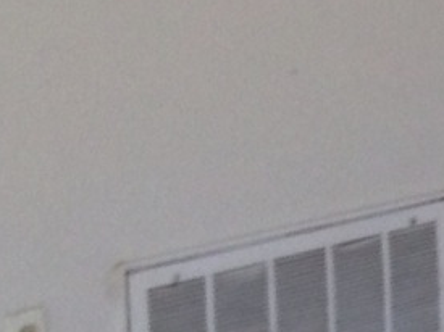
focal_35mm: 261
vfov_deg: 5.6
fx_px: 3346
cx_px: 1122
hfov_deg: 7.1
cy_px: -195
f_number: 2.4
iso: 64
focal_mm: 4.28
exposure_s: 1/20
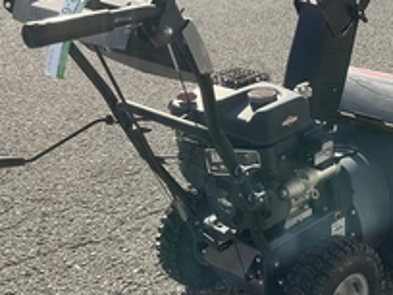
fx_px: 647
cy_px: 135
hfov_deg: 33.5
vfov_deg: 25.7
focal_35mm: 57
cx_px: 258
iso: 25
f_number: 1.8
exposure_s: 1/1098
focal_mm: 3
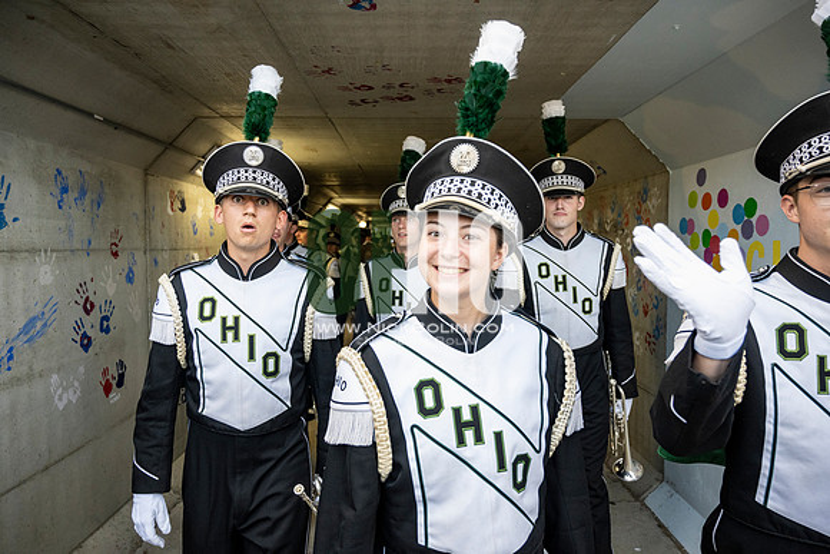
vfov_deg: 53.2
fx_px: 553
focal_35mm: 24
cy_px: 277
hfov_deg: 73.7
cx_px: 415
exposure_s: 1/800
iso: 1600
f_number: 4
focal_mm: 24
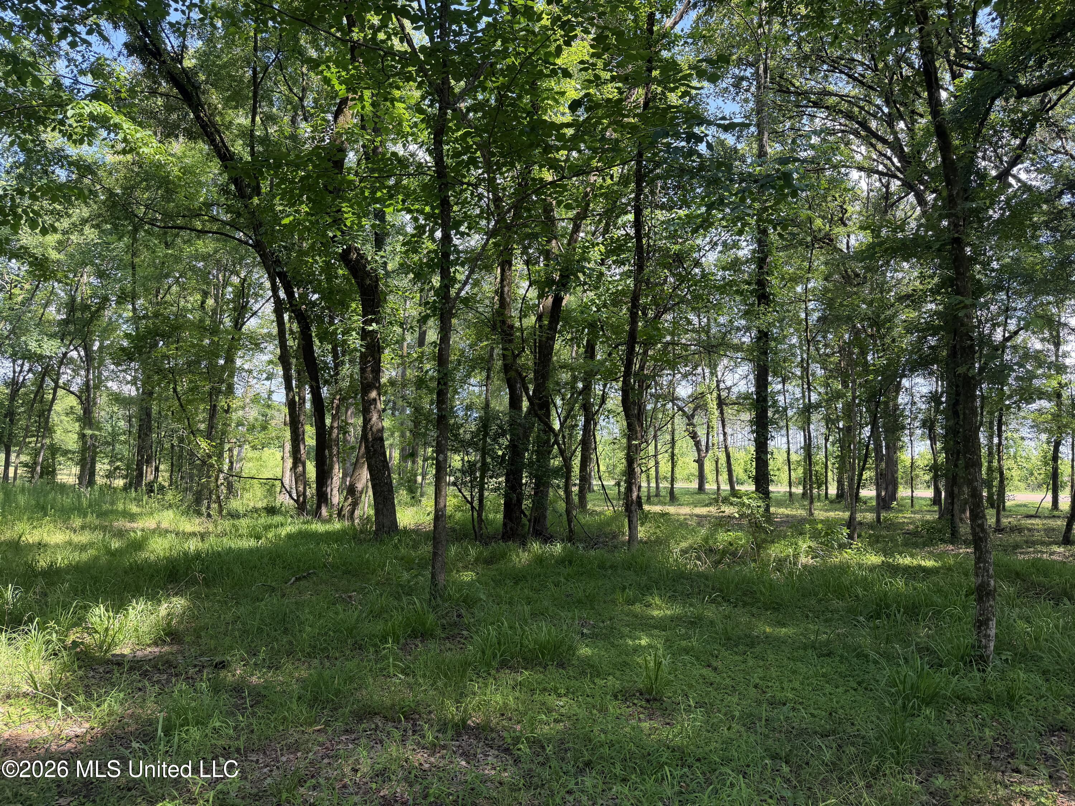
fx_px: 745
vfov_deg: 56.8
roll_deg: +1.0
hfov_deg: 71.6
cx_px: 538
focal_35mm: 24
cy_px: 403
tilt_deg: +2.9
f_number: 1.78
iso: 100
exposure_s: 1/521
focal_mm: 6.76
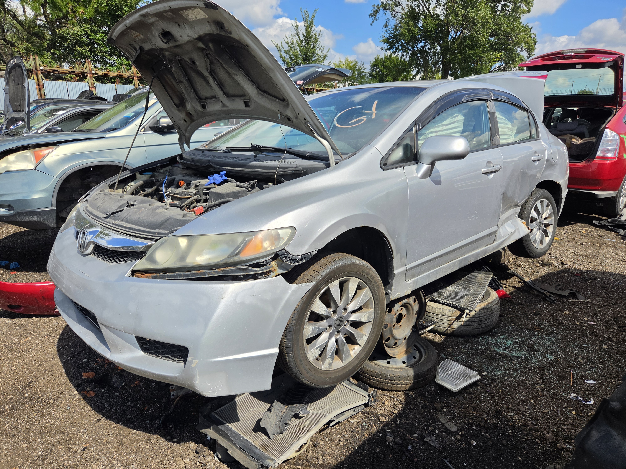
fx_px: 416
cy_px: 234
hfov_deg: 73.9
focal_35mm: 23
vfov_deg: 58.9
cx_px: 313
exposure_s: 1/5002
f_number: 1.8
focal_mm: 5.4
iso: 80
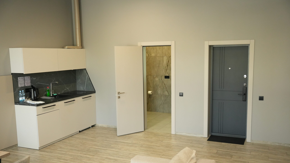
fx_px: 277
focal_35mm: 36
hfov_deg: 55.3
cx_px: 146
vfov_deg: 32.8
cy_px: 94
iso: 4000
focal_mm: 34
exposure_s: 1/320
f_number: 2.8
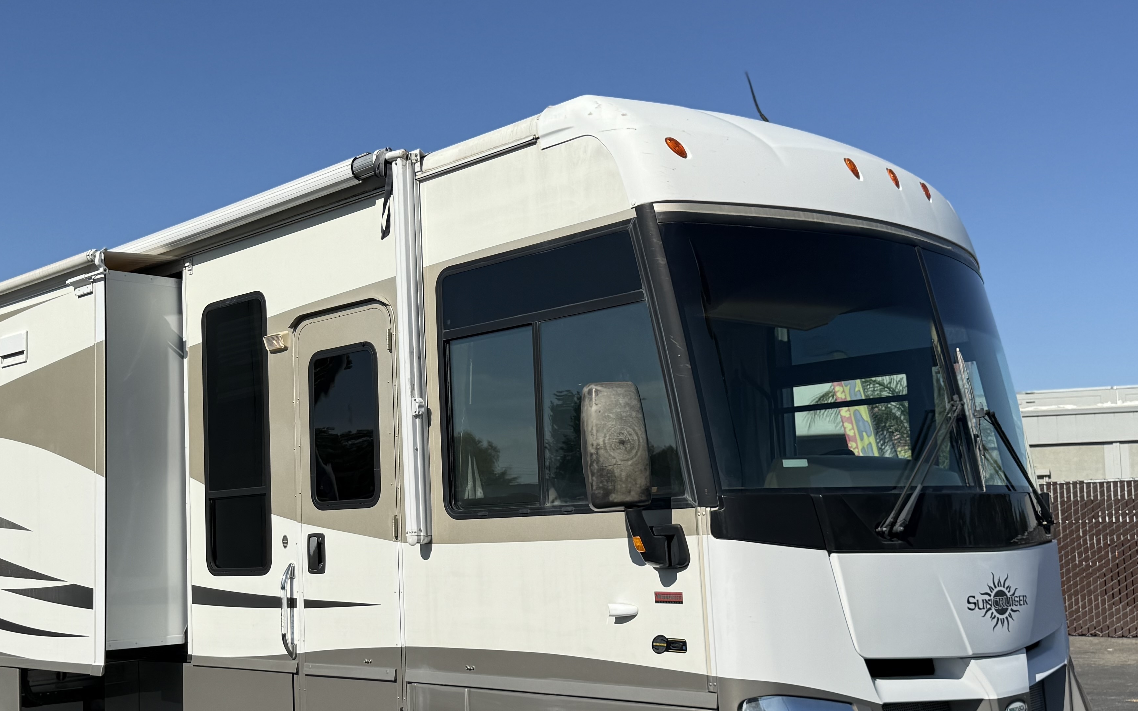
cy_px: 418
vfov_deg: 30.5
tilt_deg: +3.3
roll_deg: +0.7
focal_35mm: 42
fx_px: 1303
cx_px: 431
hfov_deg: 46.8
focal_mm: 6.76
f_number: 1.78
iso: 80
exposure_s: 1/8130
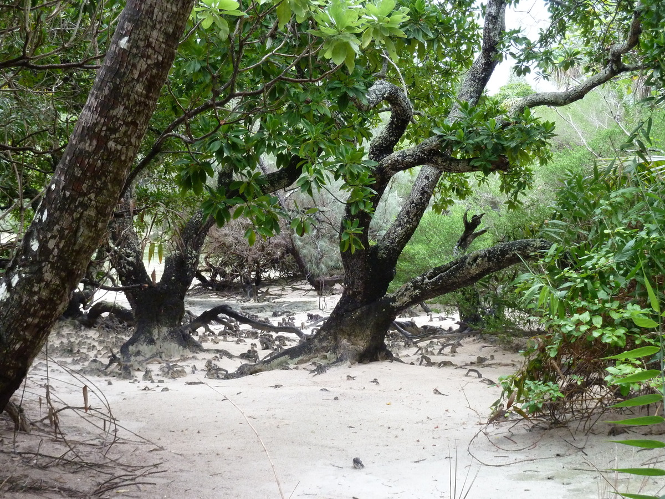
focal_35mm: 63
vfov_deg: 23.3
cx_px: 332
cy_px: 250
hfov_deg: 30.7
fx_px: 1210
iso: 400
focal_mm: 10.3
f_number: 4
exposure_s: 1/40
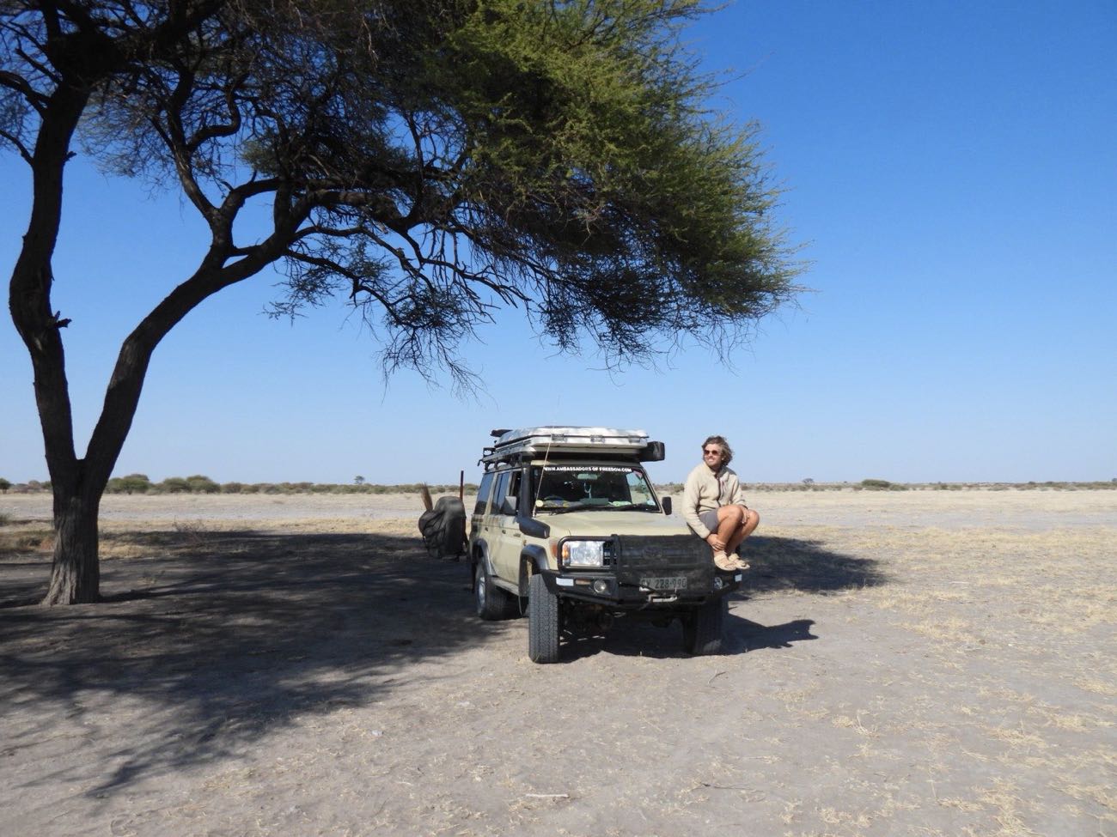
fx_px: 774
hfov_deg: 71.6
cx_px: 558
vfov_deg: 56.8
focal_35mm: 24
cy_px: 418
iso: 100
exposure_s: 1/1600
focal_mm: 4.3
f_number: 3.2
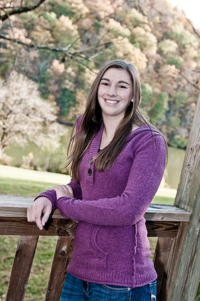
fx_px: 351
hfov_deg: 31.8
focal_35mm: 42
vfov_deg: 46.4
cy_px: 150
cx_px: 100
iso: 100
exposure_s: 1/250
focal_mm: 28
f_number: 2.8
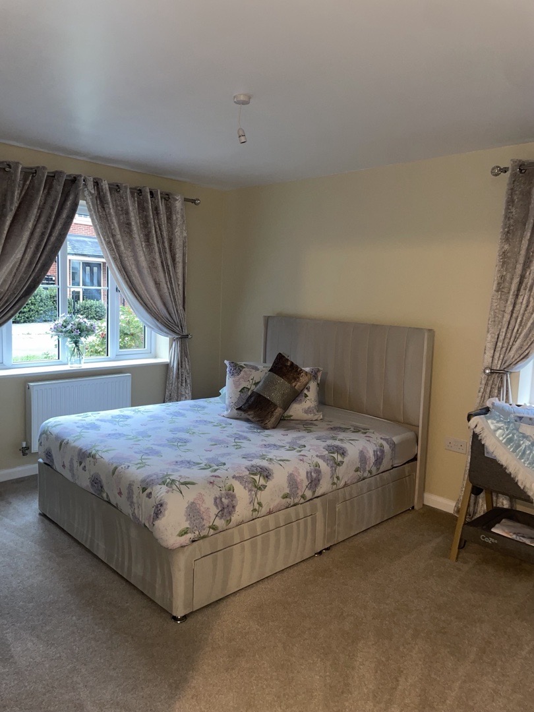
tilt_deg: -5.9
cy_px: 356
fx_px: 535
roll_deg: -1.3
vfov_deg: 67.3
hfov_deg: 53.1
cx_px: 267
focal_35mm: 26
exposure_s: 1/7
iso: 80
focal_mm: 4.2
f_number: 1.6
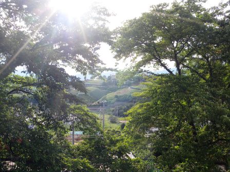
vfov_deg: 41.8
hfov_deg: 54.0
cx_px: 115
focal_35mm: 34
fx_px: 226
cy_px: 86
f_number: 4.5
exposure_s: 1/142
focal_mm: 7.3
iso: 64
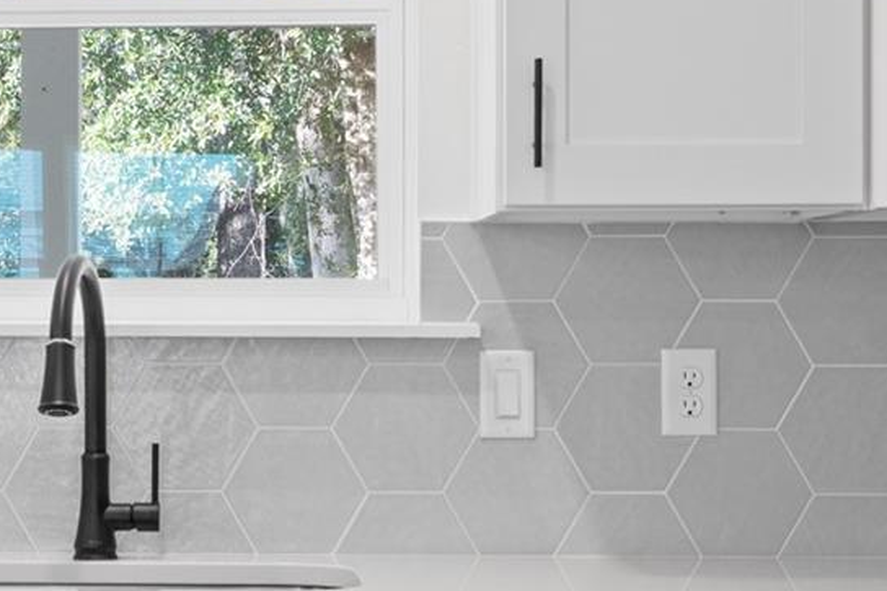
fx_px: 2536
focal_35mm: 103
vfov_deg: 13.2
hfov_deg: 19.5
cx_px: 104
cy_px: 429
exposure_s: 1/2.5
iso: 250
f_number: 13
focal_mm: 35
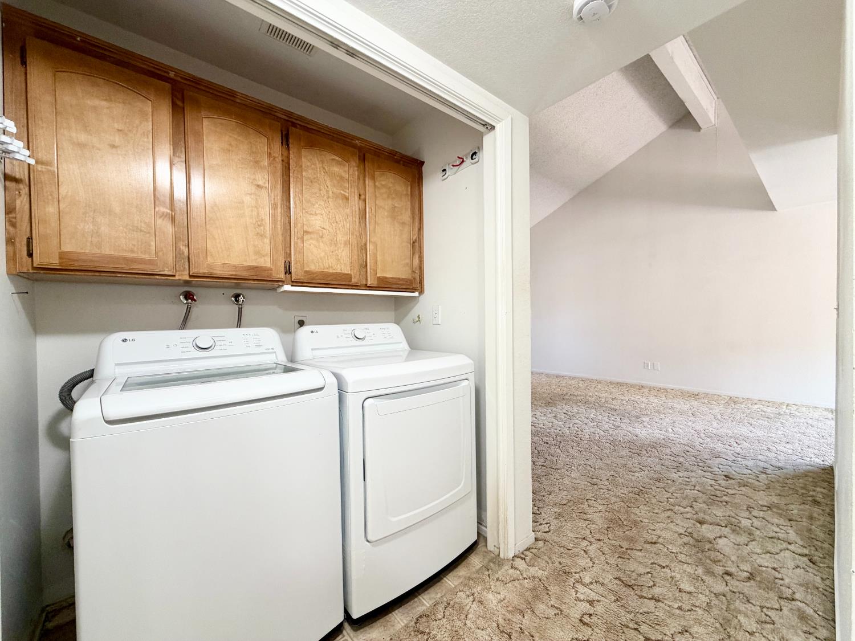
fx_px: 346
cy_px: 320
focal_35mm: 14
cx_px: 428
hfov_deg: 102.1
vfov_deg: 85.7
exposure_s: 1/60
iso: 200
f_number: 2.2
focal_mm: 2.22
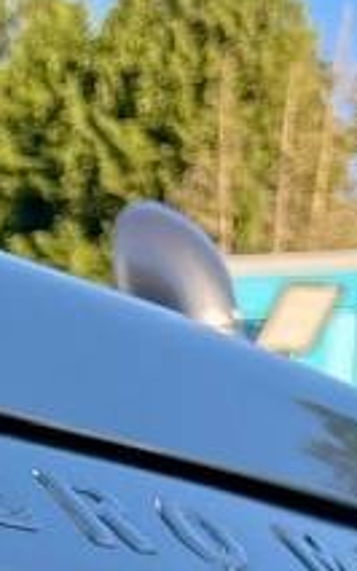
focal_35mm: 159
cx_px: -956
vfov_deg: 11.7
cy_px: 1177
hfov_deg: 6.8
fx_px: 2477
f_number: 1.6
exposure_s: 1/518
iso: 32
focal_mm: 5.1
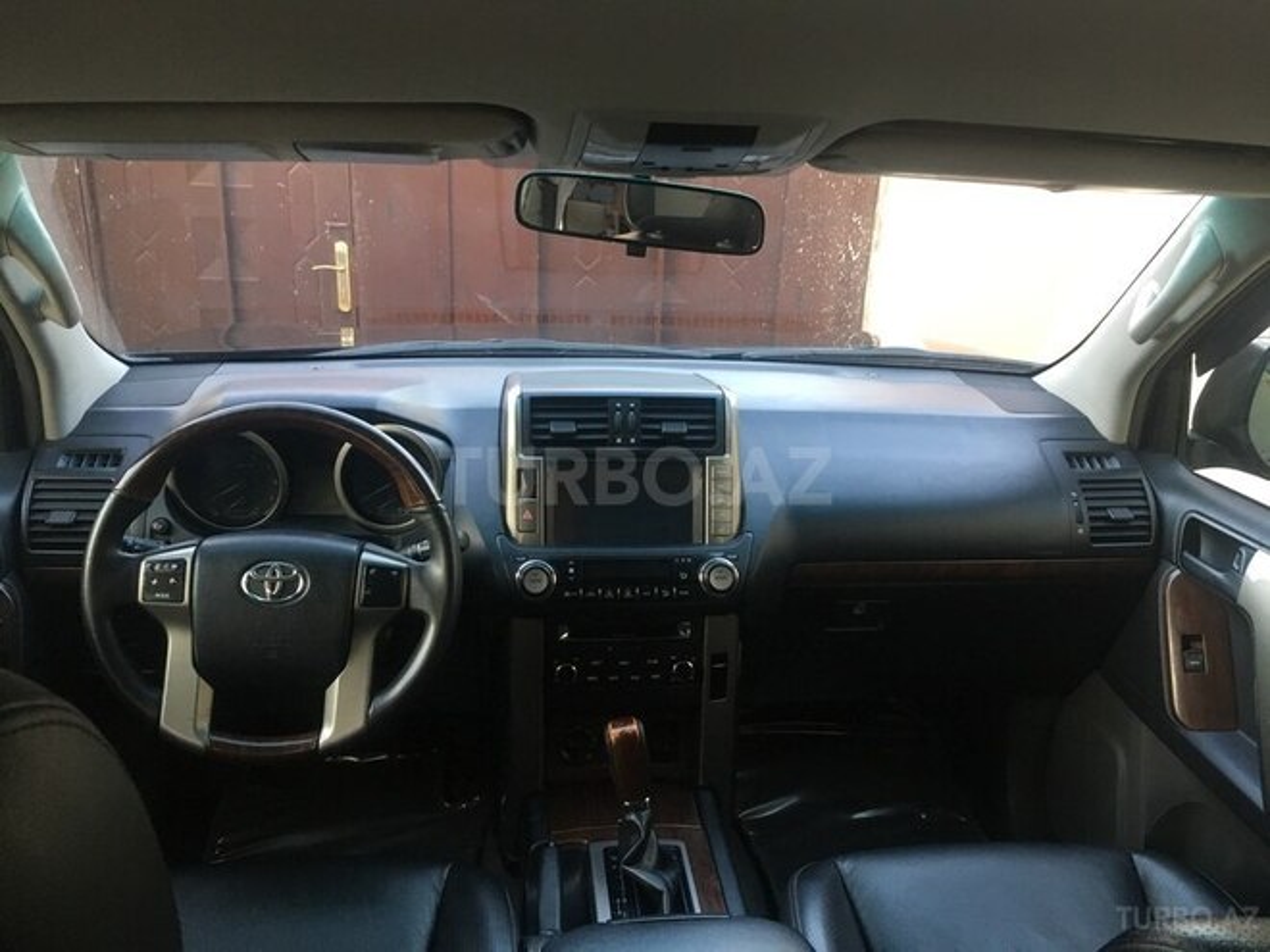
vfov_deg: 48.2
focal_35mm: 29
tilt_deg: -19.6
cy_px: 476
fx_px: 1064
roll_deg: -2.2
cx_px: 635
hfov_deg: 61.7
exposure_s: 1/33
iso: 125
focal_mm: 4.15
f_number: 2.2
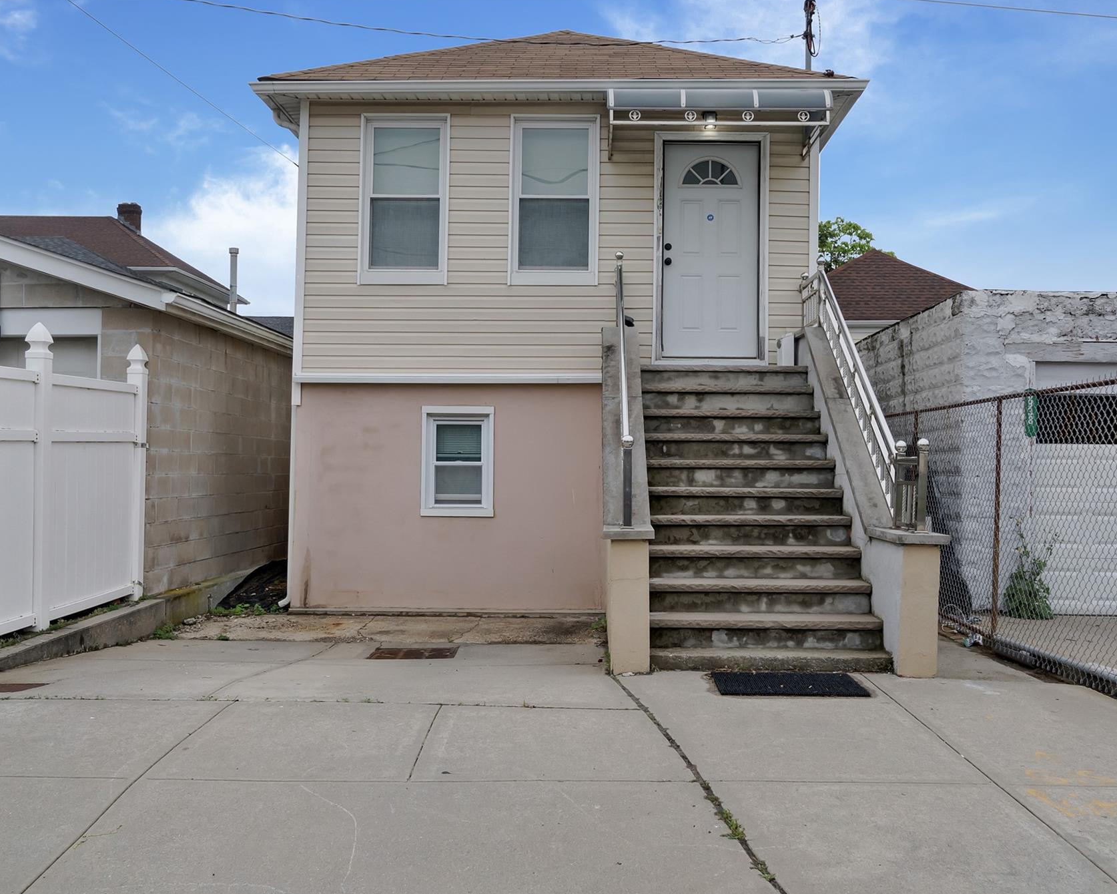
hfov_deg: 57.1
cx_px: 609
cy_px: 451
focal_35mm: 31
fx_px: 1025
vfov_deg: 47.1
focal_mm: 18
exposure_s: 1/500
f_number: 9
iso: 800
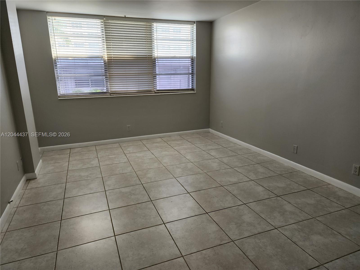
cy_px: 135
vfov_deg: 58.9
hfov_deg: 73.9
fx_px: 239
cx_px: 180
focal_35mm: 23
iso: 100
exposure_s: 1/120
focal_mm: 6.4
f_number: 1.8
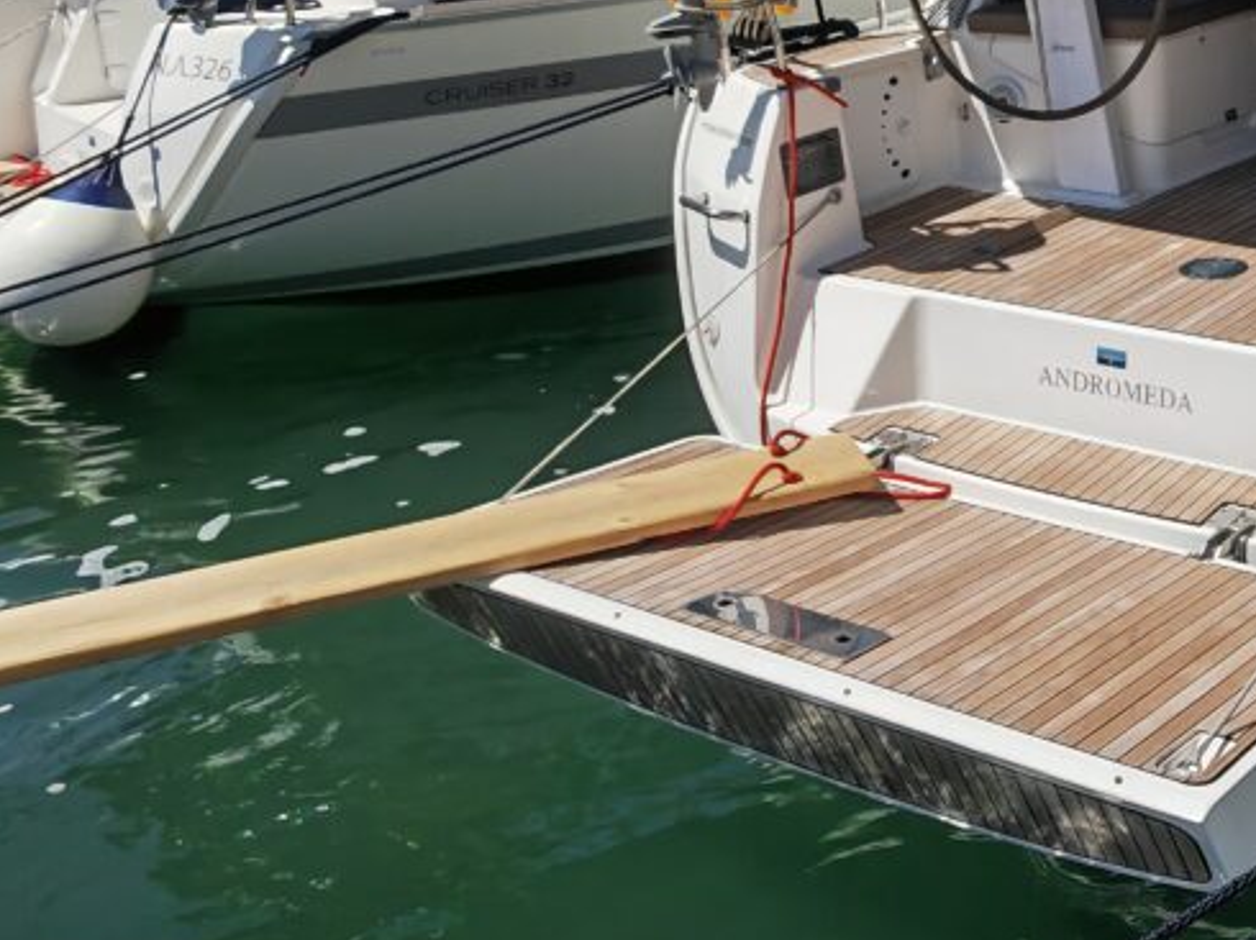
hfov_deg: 36.8
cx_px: 1269
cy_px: 67
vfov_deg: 29.9
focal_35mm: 46
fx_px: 1668
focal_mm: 2.16
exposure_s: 1/1800
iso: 50
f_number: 2.2
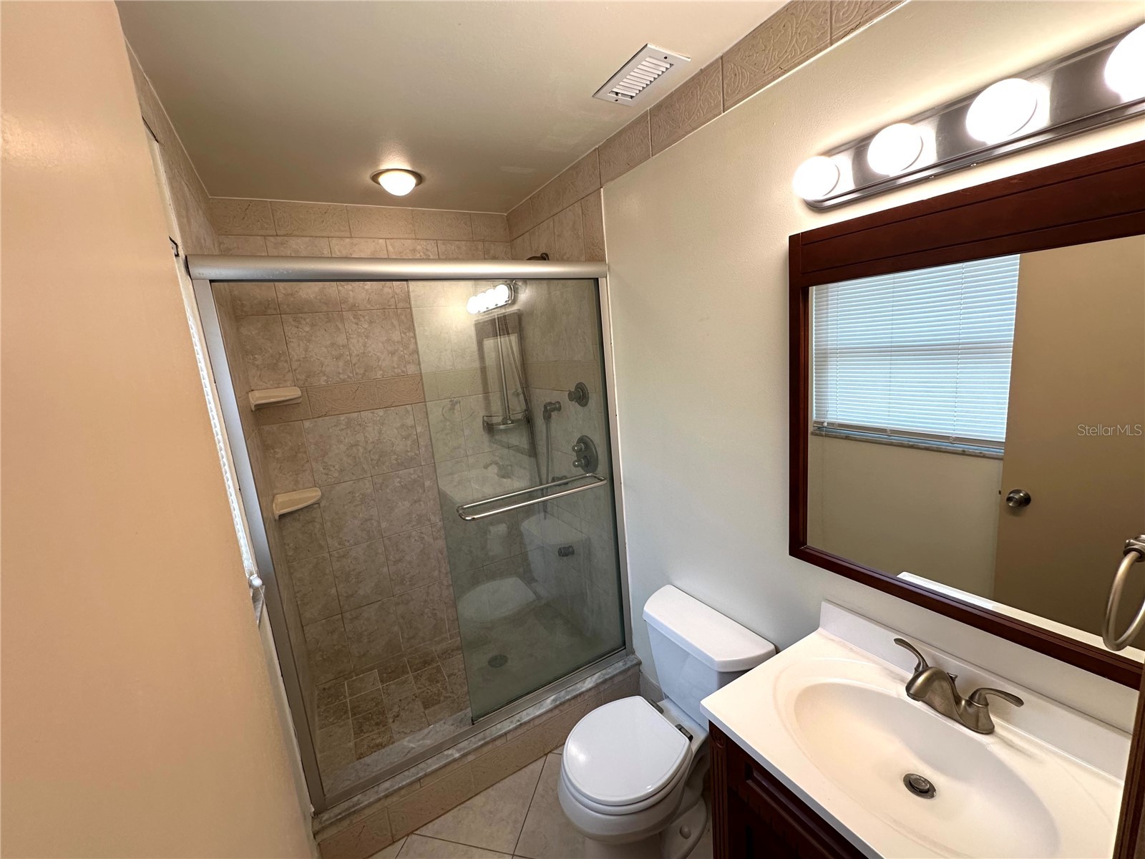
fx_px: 463
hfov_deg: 102.1
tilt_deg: -8.6
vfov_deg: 85.7
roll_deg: +4.6
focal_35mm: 14
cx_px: 572
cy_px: 430
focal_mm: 2.22
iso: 160
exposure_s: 1/120
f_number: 2.2
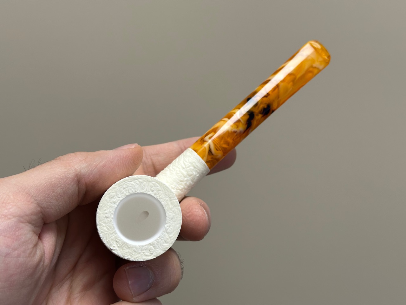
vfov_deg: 30.3
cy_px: 152
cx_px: 203
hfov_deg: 39.7
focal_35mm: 48
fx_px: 563
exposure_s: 1/121
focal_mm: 6.86
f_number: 1.78
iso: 64
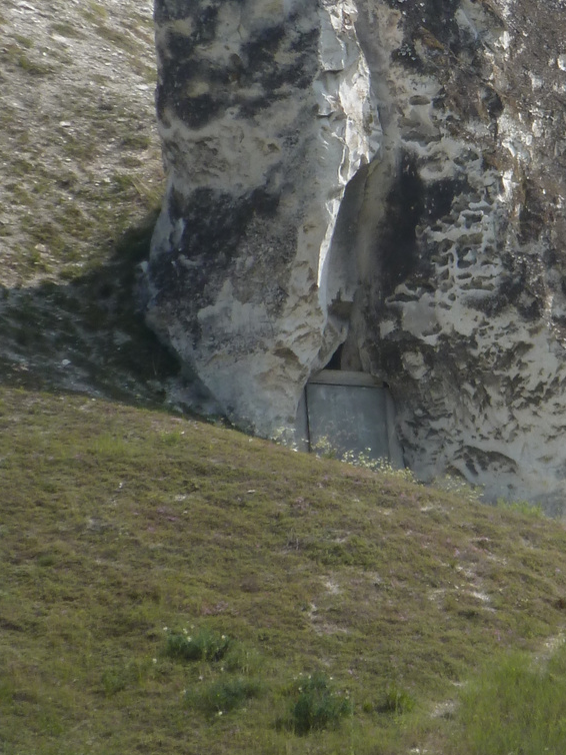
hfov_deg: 3.2
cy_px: 260
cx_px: 615
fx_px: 10241
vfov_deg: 4.2
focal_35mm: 470
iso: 100
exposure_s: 1/400
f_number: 5.5
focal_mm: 35.2
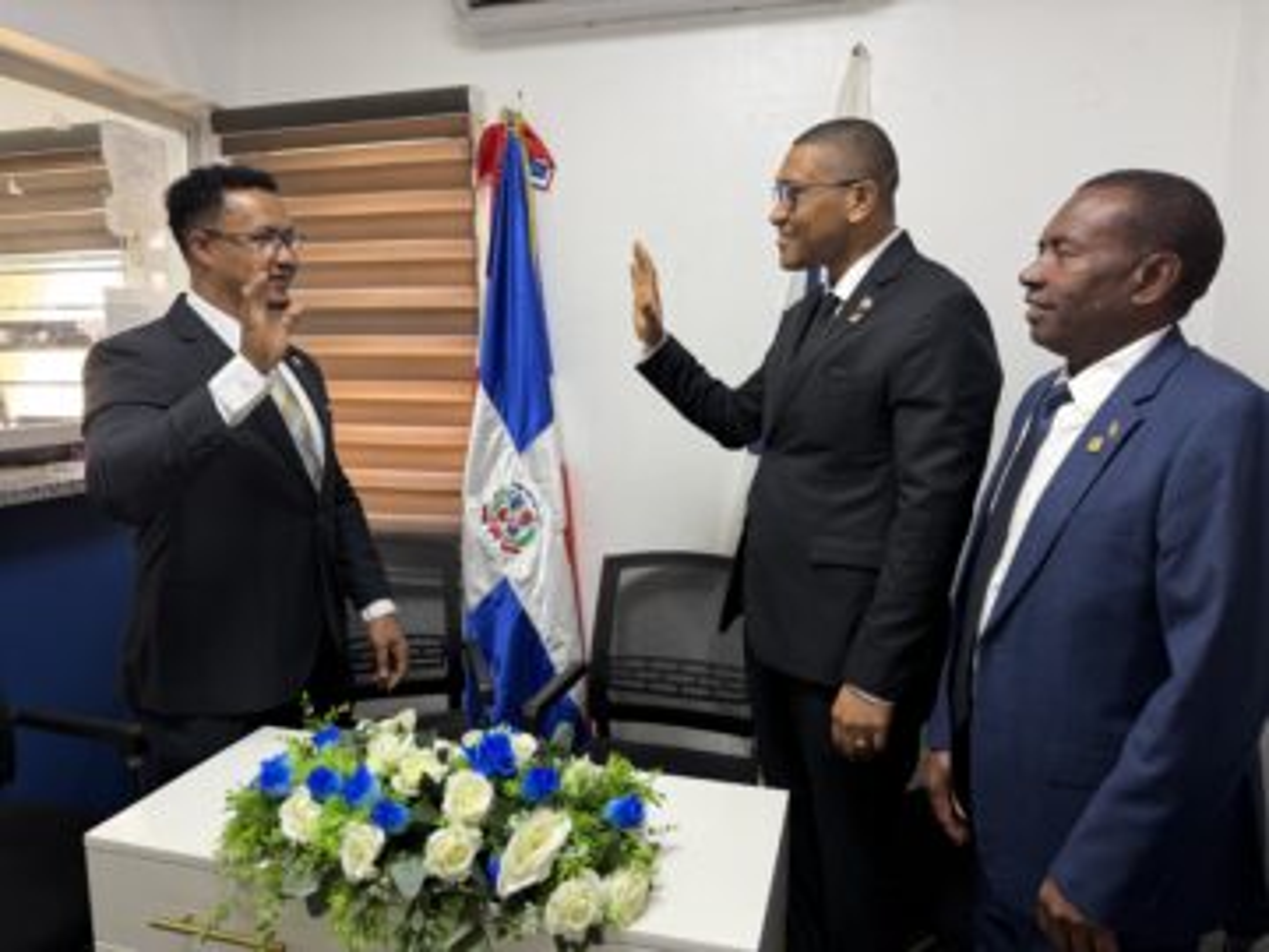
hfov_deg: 71.6
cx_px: 634
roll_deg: +0.4
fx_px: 880
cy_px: 476
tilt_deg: -7.4
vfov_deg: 56.8
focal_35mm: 24
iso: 160
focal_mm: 6.76
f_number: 1.78
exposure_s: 1/60
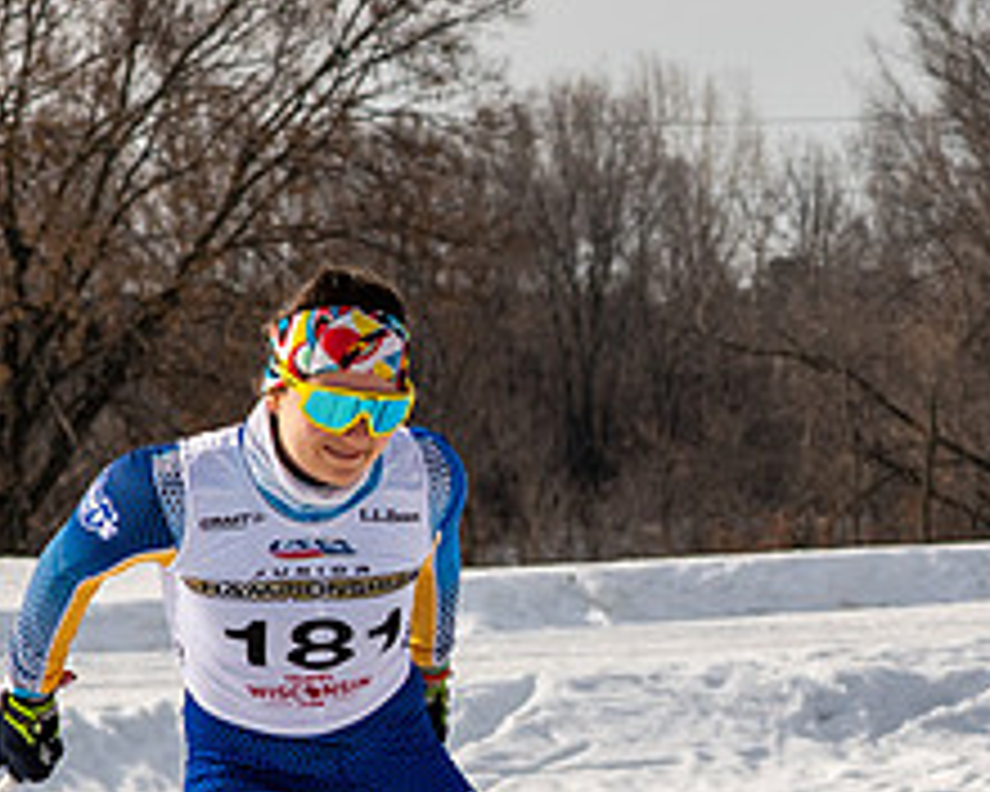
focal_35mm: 374
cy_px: 610
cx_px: 659
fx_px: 10958
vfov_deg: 4.1
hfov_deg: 5.2
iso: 400
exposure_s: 1/2000
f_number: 7.1
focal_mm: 85
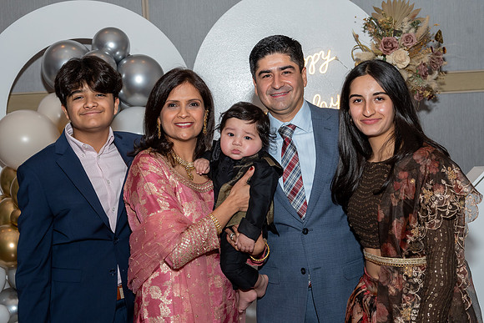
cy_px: 157
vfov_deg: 24.2
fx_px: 754
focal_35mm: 56
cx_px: 230
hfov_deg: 35.6
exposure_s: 1/250
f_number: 7.1
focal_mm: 35
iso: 500
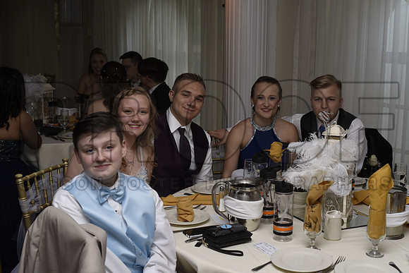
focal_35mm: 50
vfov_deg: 27.0
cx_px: 204
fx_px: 568
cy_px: 136
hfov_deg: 39.6
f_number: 5.6
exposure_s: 1/250
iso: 640
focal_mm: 50
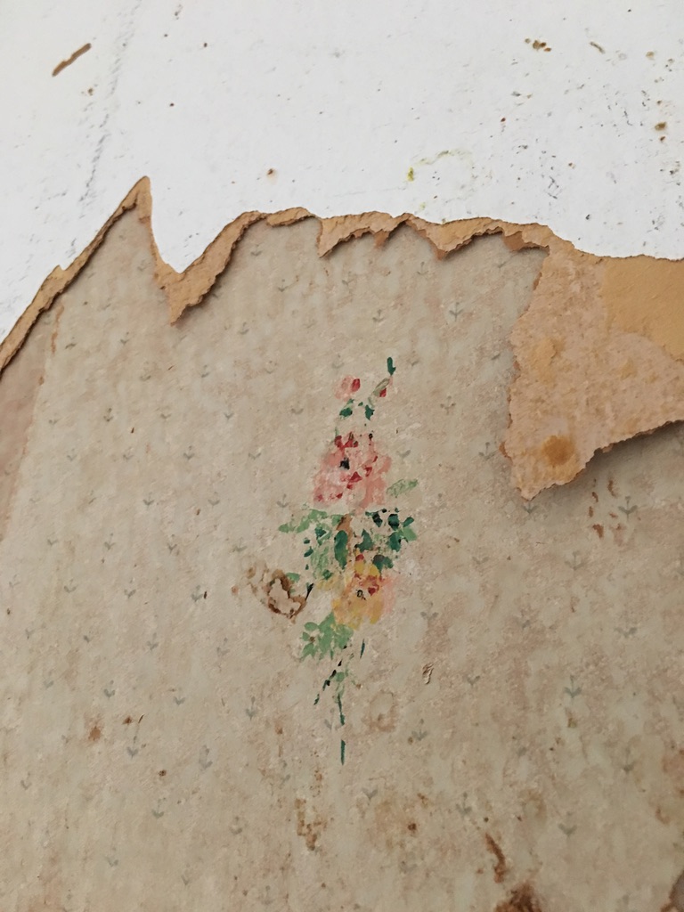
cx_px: 342
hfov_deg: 48.2
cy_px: 456
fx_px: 764
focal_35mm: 29
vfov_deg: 61.7
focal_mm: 4.15
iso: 80
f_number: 2.2
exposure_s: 1/15
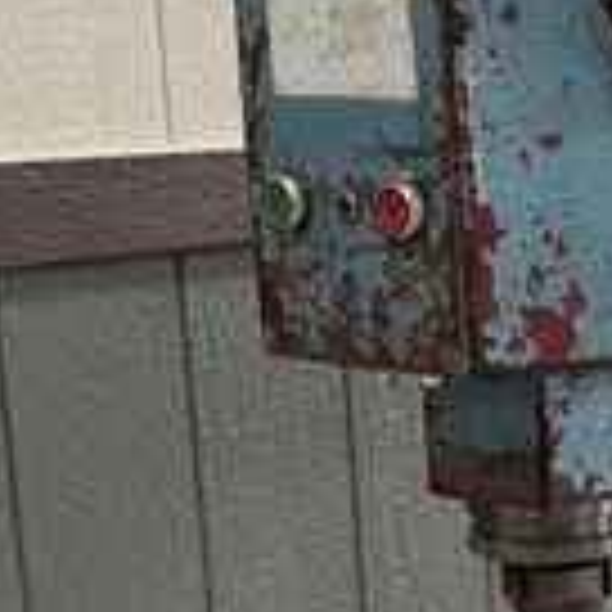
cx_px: 994
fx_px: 2000
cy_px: 518
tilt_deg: -13.9
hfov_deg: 15.6
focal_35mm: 100
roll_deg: -1.4
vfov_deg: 17.2
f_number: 1.78
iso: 80
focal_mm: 6.76
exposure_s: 1/121
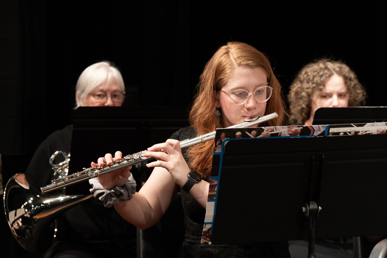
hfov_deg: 17.1
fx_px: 1290
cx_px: 194
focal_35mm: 120
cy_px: 129
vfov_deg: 11.4
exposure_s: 1/60
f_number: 6.3
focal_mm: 120
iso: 5000
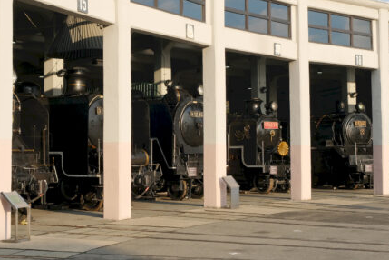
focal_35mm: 63
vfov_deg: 21.6
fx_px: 681
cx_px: 152
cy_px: 115
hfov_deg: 31.8
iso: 400
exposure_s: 1/250
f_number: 10
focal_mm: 30.2
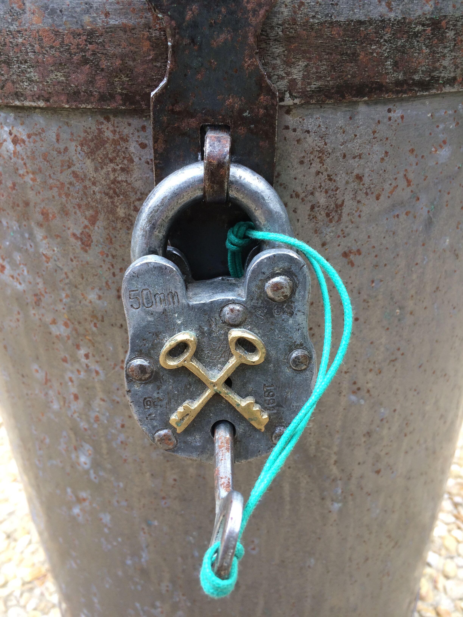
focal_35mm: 29
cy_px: 308
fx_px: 517
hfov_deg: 48.2
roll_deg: +0.6
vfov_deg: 61.7
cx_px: 232
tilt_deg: -31.7
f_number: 2.2
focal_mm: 4.15
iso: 40
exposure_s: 1/50
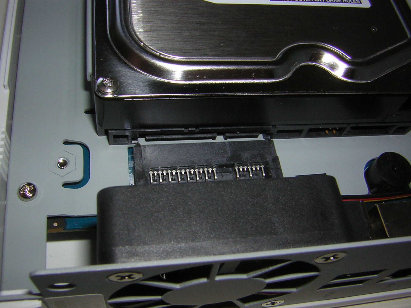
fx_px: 427
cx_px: 206
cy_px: 154
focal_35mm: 36
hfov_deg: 51.4
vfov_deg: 39.7
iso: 50
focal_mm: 4.7
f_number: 5.2
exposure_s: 1/60.1
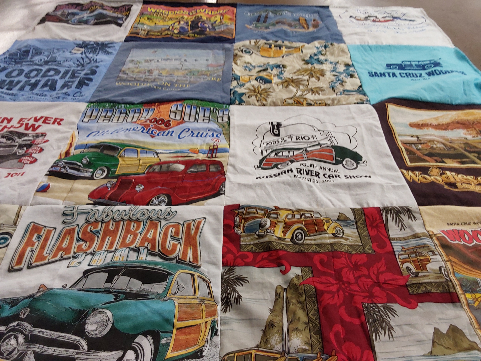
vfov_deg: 49.7
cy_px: 180
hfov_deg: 63.4
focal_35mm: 28
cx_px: 240
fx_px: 389
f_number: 1.9
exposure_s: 1/50
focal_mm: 2.91
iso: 80
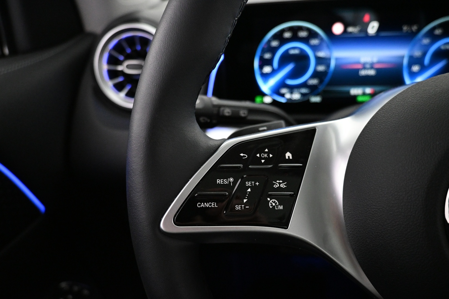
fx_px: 299
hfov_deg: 73.7
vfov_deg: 53.1
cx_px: 224
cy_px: 150
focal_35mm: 24
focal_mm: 16
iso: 4000
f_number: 3.5
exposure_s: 1/100
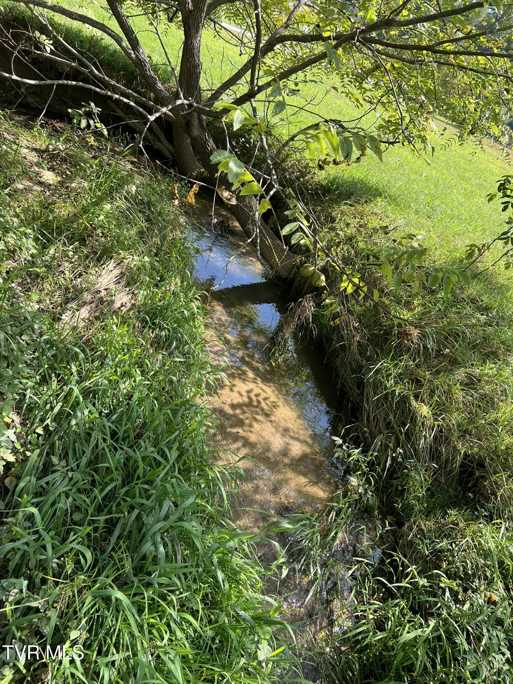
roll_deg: -24.5
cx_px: 256
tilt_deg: -28.5
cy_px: 342
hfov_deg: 53.1
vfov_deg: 67.3
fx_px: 514
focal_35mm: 26
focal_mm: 5.7
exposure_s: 1/625
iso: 50
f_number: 1.5
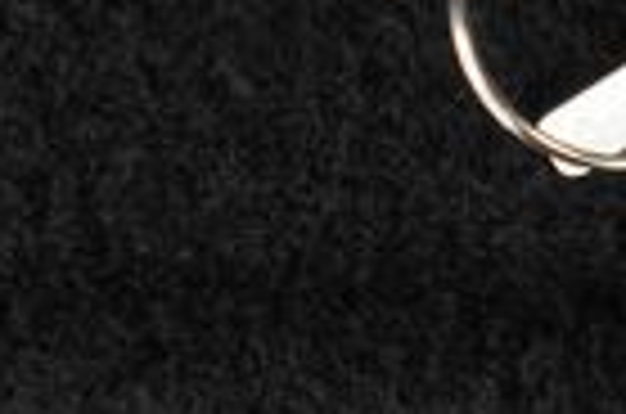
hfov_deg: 10.5
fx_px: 3366
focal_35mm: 194
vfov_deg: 6.8
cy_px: -479
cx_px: 667
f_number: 3.2
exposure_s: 1/40
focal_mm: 28
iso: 640
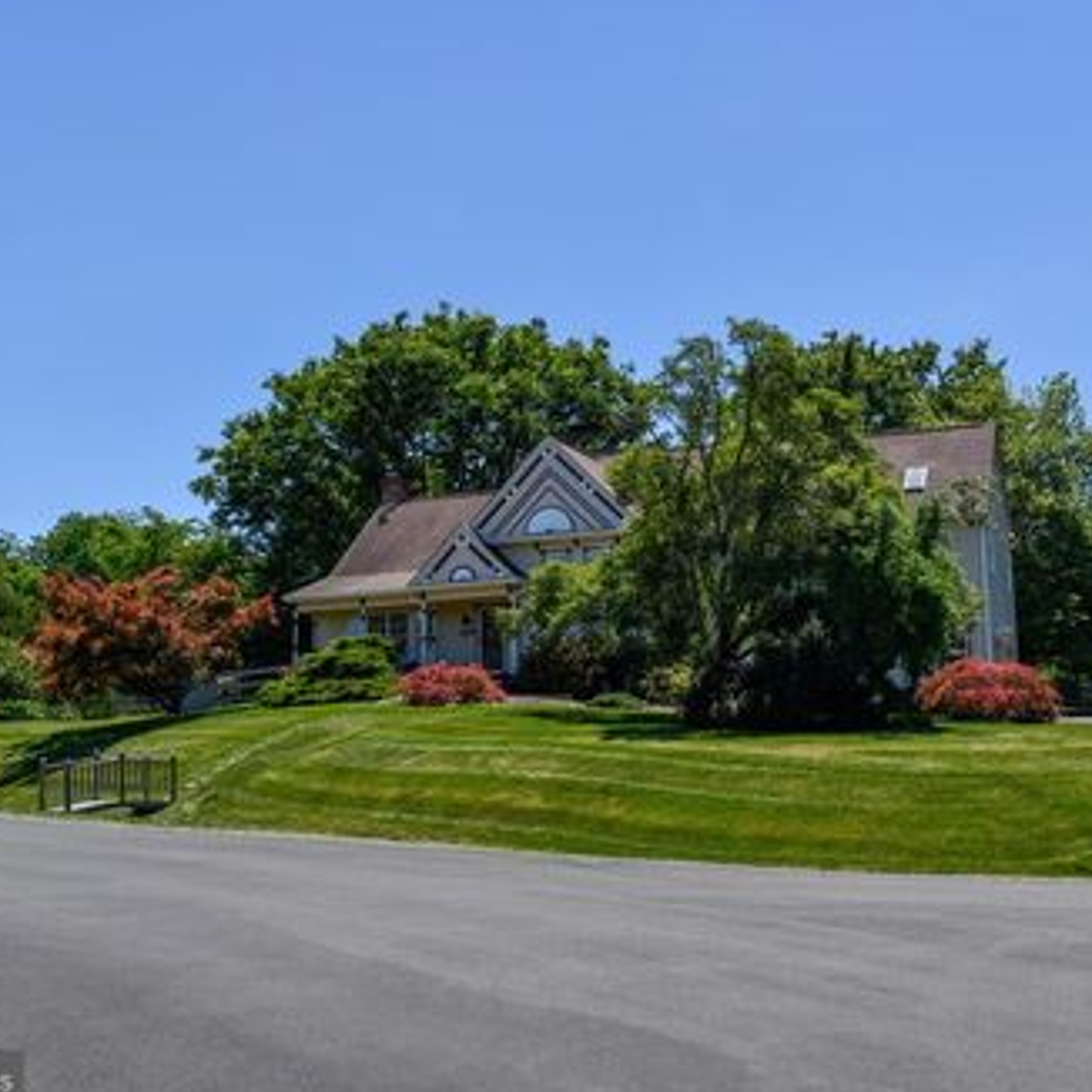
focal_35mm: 43
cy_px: 551
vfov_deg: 39.2
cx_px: 680
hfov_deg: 38.9
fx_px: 1535
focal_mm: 22
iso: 100
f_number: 9
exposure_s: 1/320
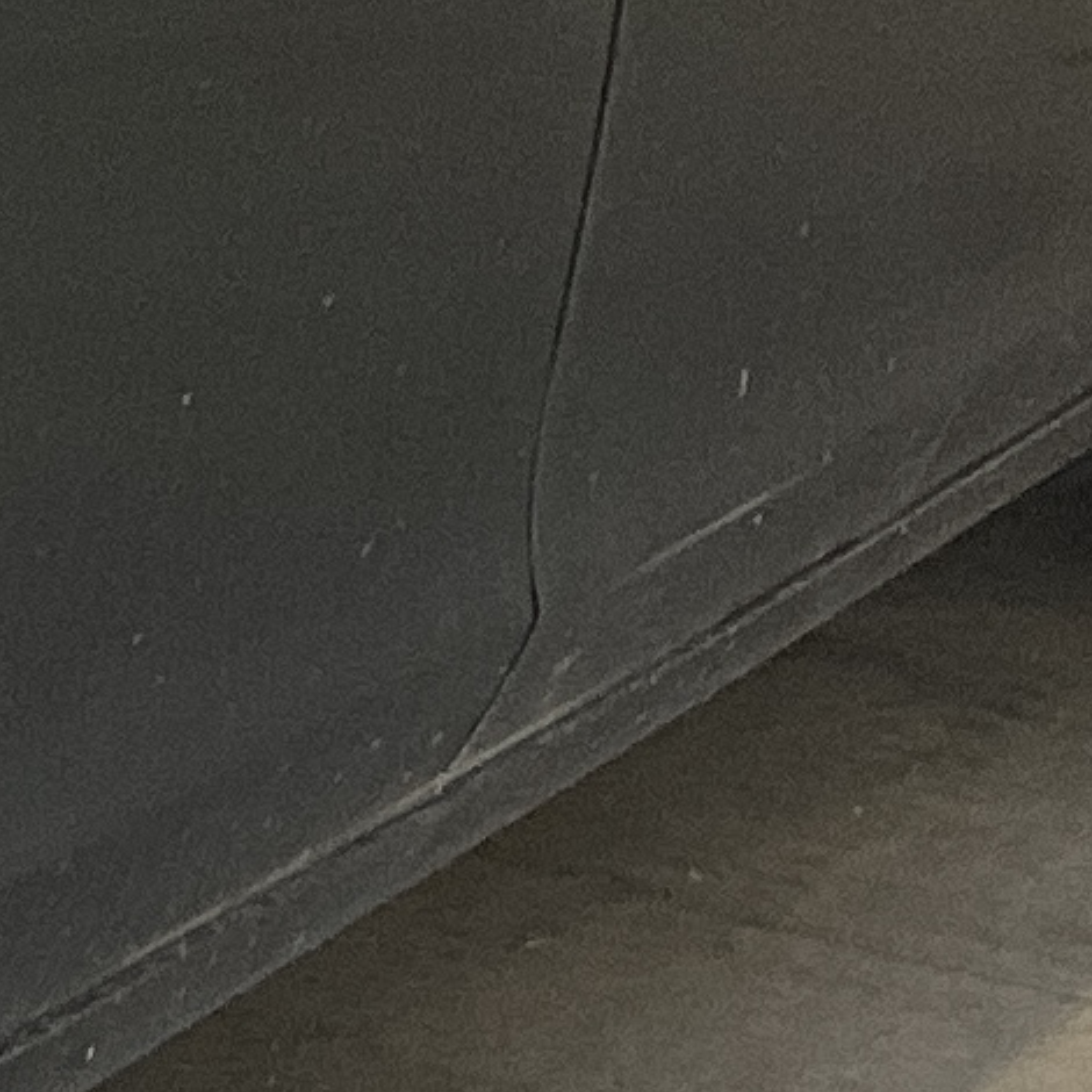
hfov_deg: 7.0
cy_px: 265
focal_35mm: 220
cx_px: -2286
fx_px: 7852
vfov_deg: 7.9
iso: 64
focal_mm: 3
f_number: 1.8
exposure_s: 1/118
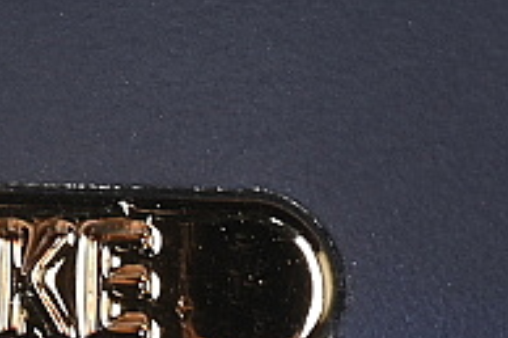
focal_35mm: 417
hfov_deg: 4.9
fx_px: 5879
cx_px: 102
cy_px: -385
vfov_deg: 3.3
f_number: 6.3
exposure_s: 1/60
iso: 160
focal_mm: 50
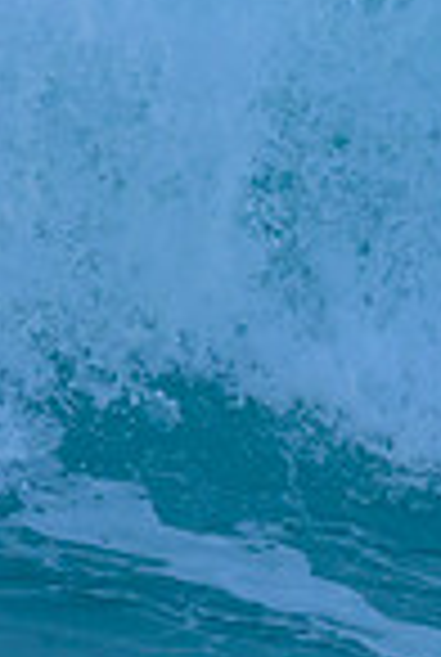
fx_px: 69016
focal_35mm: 3774
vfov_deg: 0.5
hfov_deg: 0.4
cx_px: 1015
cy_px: 57
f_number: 6.3
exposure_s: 1/1600
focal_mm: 800
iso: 1100
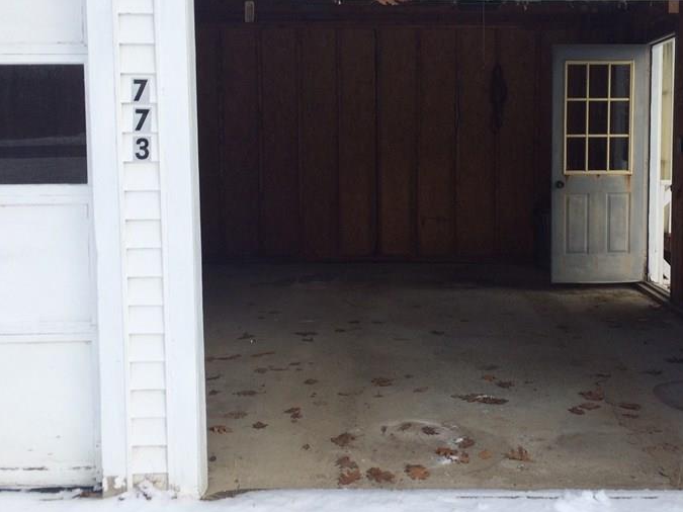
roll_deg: +0.2
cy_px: 208
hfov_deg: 42.6
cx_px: 436
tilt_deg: -5.8
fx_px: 868
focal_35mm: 44
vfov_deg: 32.8
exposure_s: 1/838
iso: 32
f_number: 2.2
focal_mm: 4.15
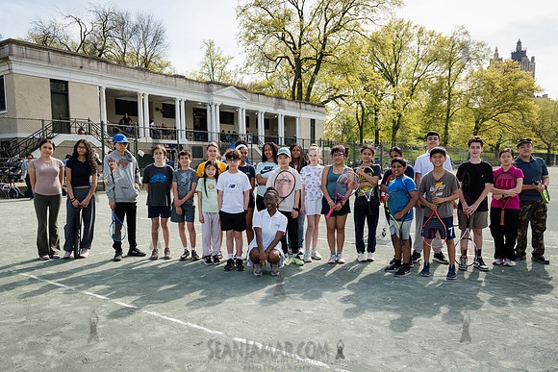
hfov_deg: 67.0
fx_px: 421
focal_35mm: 27
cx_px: 291
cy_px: 205
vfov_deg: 47.6
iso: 100
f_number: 4.5
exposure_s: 1/320
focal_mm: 24
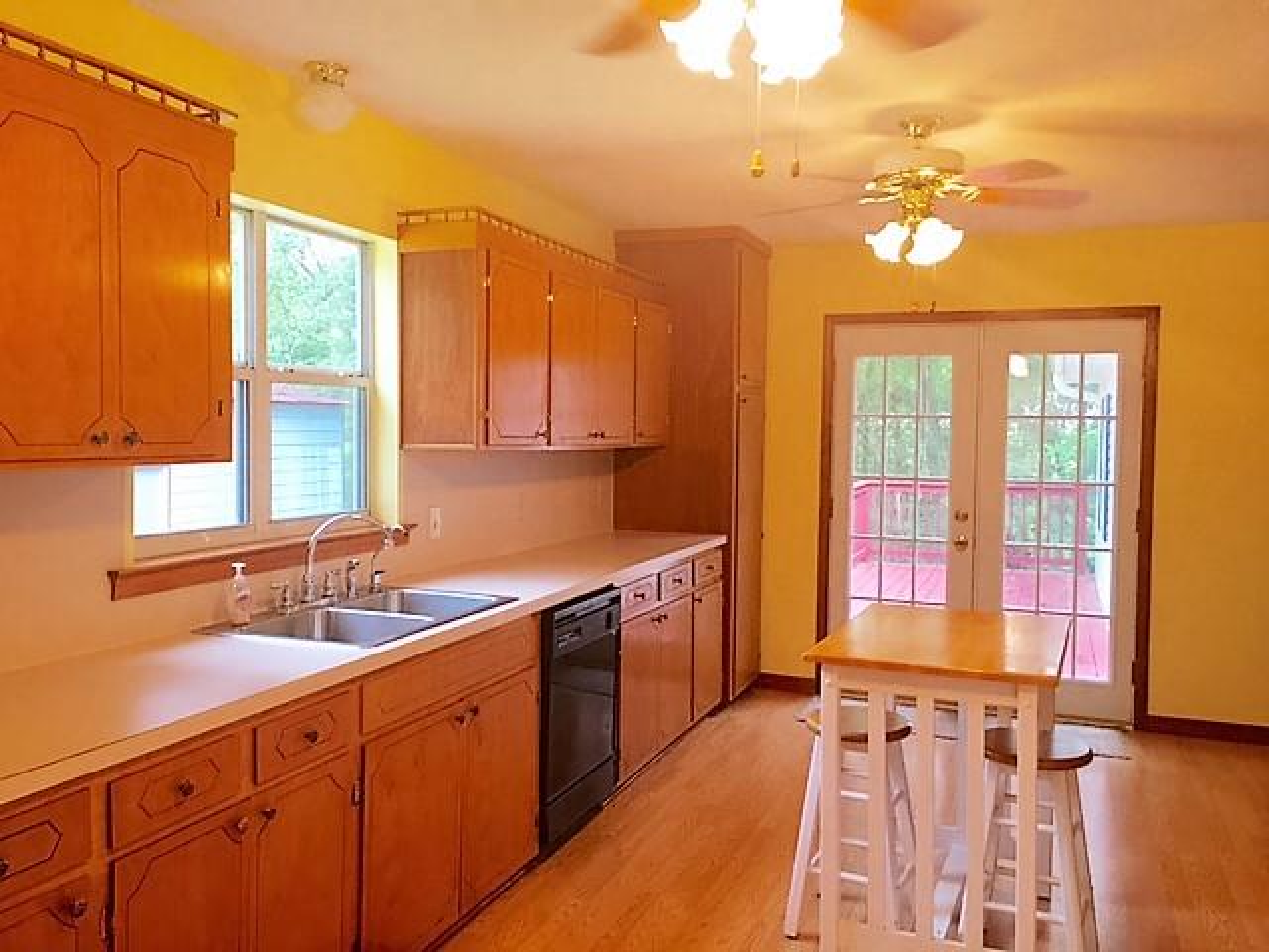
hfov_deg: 61.7
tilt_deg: -3.0
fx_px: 1063
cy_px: 476
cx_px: 634
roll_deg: -1.1
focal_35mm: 29
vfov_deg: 48.2
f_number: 2.2
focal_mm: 4.15
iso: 32
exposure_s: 1/15
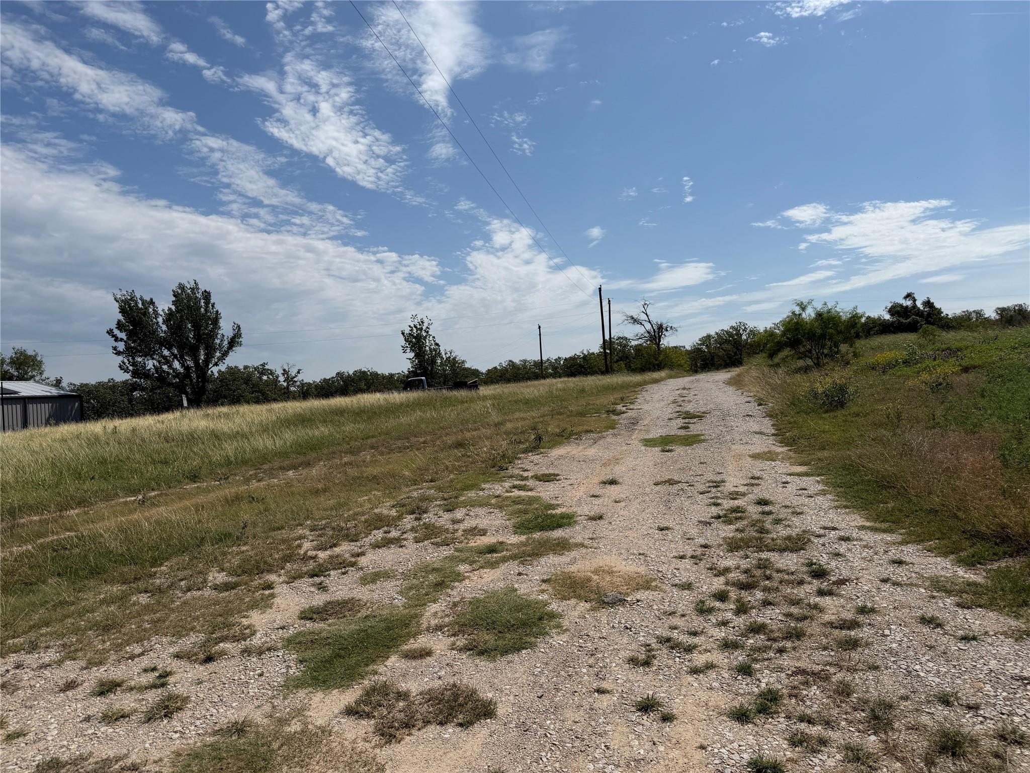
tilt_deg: +0.5
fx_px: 714
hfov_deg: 71.6
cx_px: 515
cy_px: 386
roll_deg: +1.7
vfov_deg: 56.8
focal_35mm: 24
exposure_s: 1/11905
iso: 80
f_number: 1.78
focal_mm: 6.76
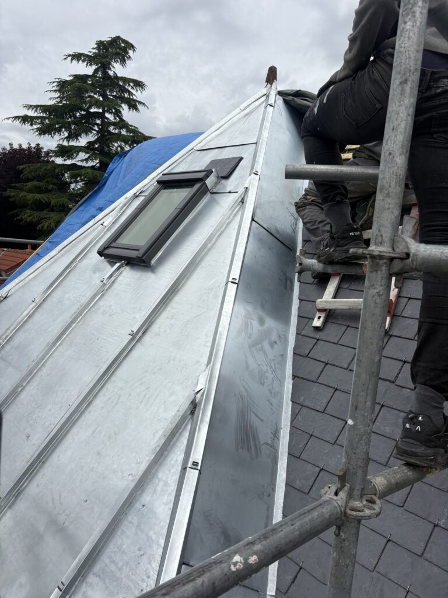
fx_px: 449
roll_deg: -4.5
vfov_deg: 67.3
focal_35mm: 26
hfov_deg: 53.1
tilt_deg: -5.6
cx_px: 224
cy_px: 299
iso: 50
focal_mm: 5.96
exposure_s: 1/4950
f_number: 1.6
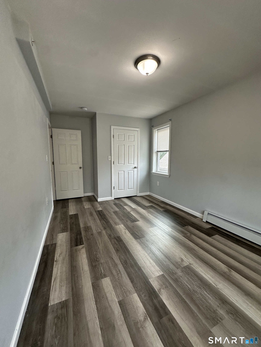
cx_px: 130
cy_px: 174
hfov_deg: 85.7
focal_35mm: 14
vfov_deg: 102.1
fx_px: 141
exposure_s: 1/120
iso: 125
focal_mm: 2.22
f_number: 2.2
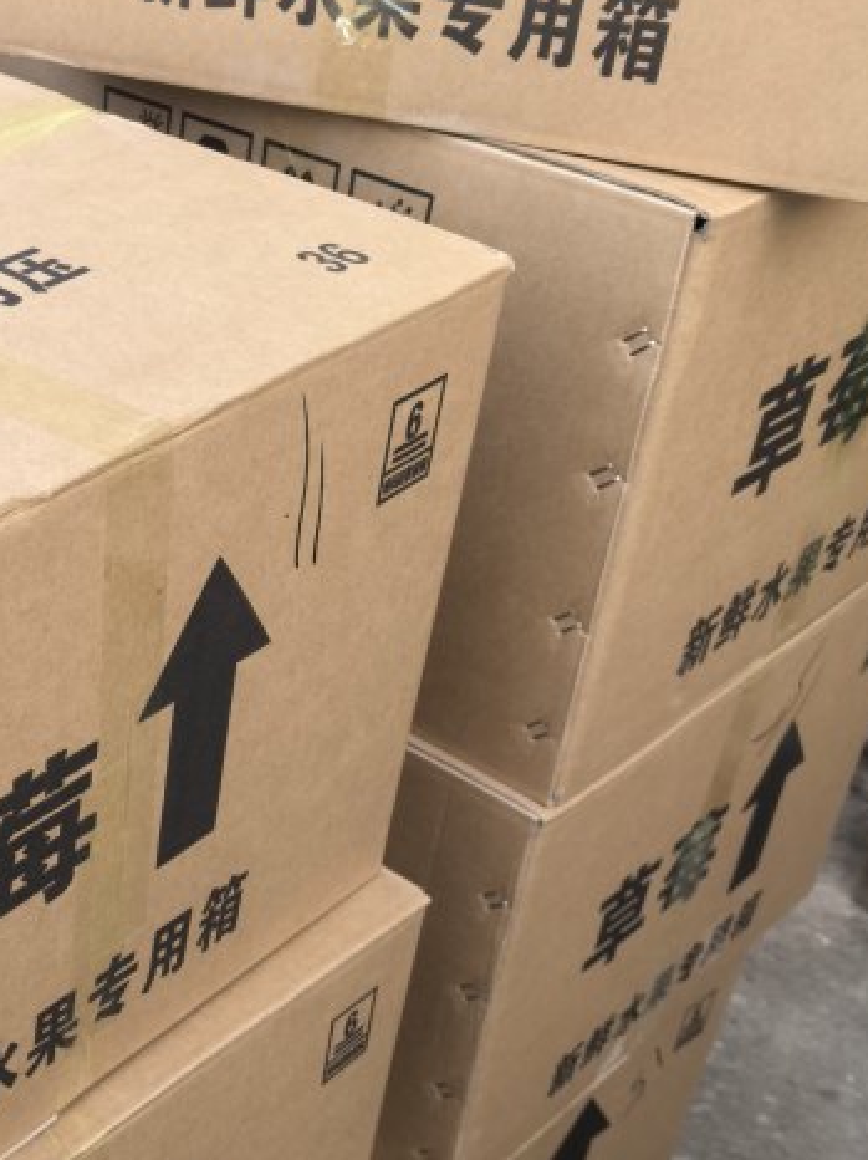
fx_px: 1841
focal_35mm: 55
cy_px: 775
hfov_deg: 24.7
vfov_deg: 34.6
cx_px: -90
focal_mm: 5.75
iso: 50
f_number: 2
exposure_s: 1/100
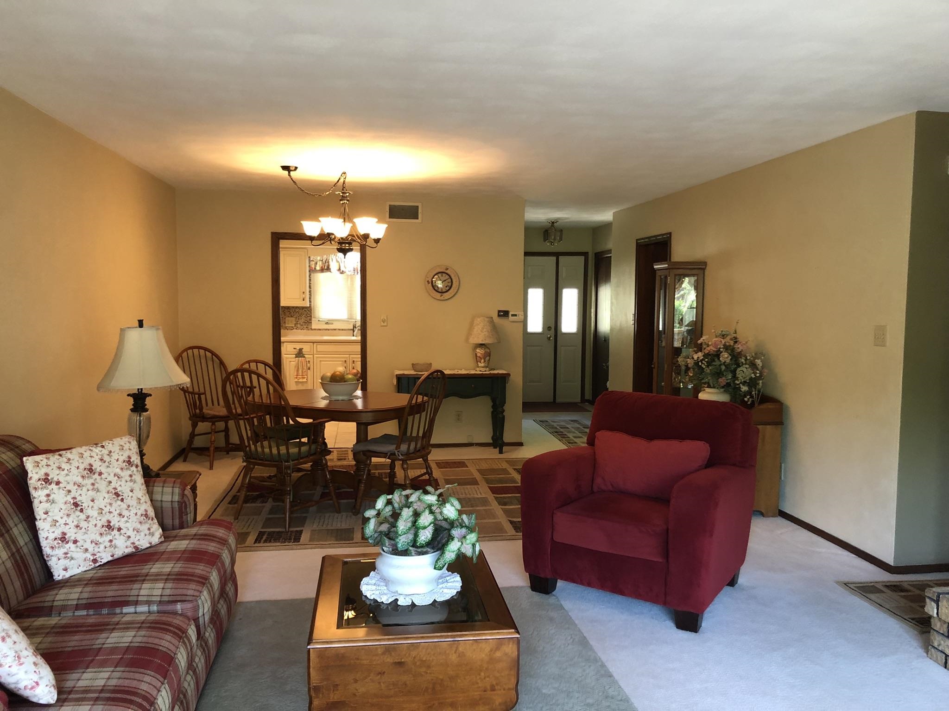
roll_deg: -0.4
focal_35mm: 28
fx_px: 768
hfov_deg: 63.4
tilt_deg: -4.6
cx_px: 474
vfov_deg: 49.7
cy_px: 356
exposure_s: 1/15
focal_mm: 3.99
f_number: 1.8
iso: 50
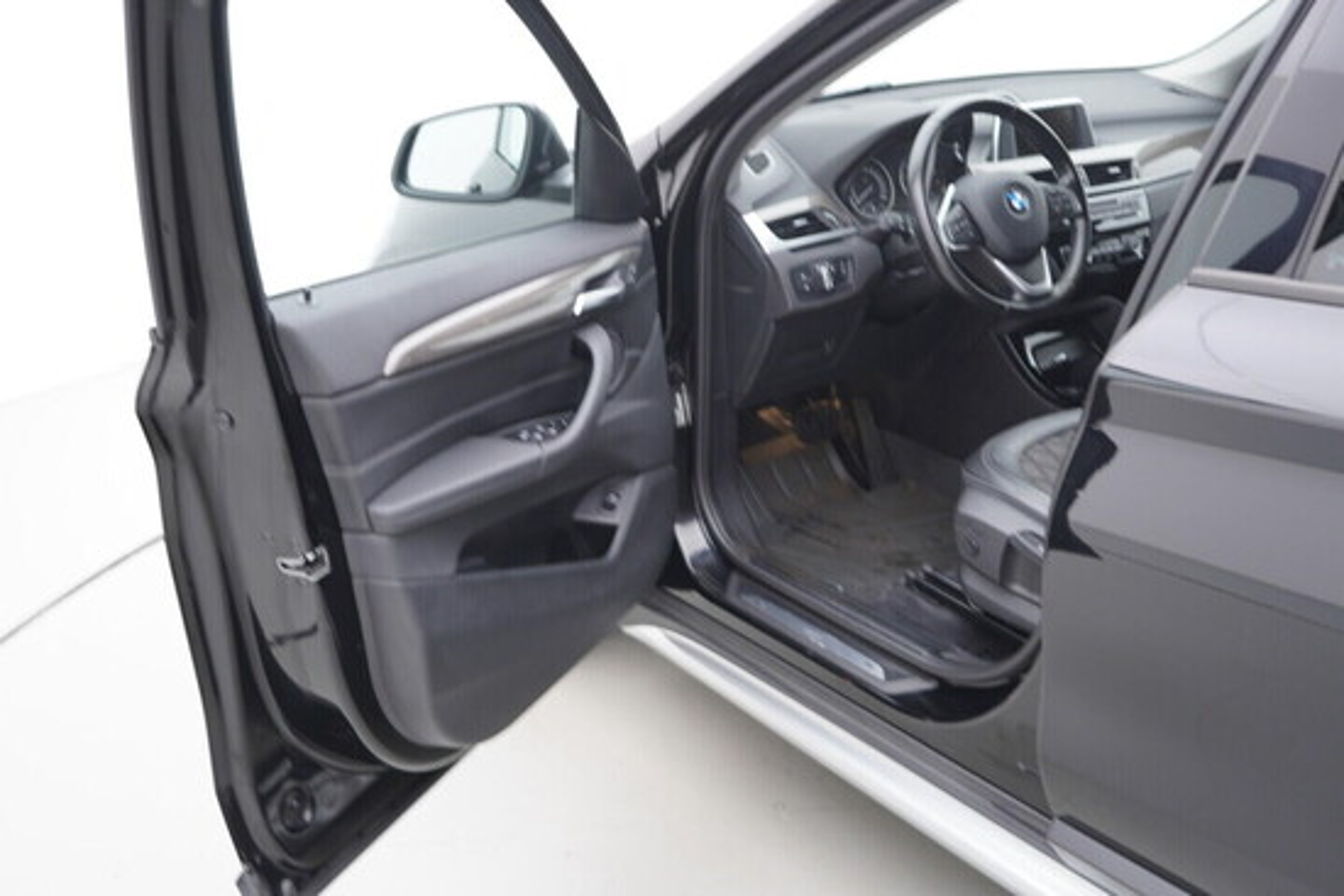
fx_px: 1344
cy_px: 448
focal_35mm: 36
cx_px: 672
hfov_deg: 53.1
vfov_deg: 36.9
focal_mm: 24
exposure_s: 1/40
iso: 160
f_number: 2.8
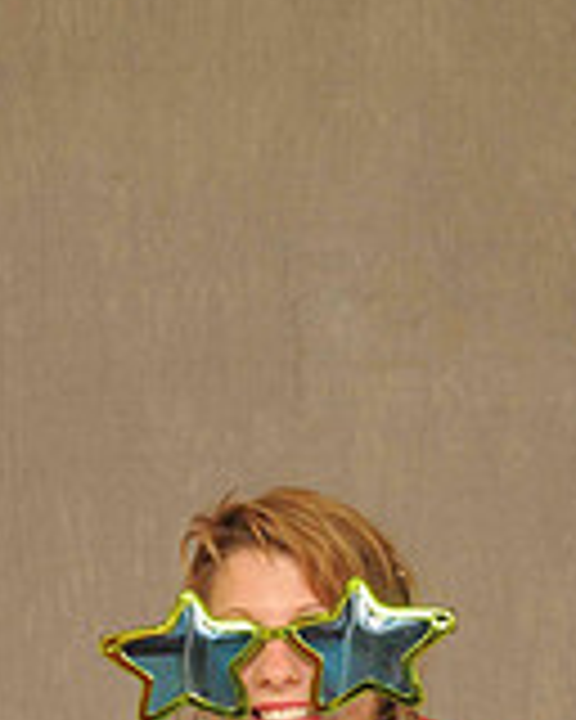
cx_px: 380
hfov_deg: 12.6
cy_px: 940
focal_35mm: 122
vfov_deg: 15.0
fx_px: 2606
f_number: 6.3
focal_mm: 31
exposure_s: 1/125
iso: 200
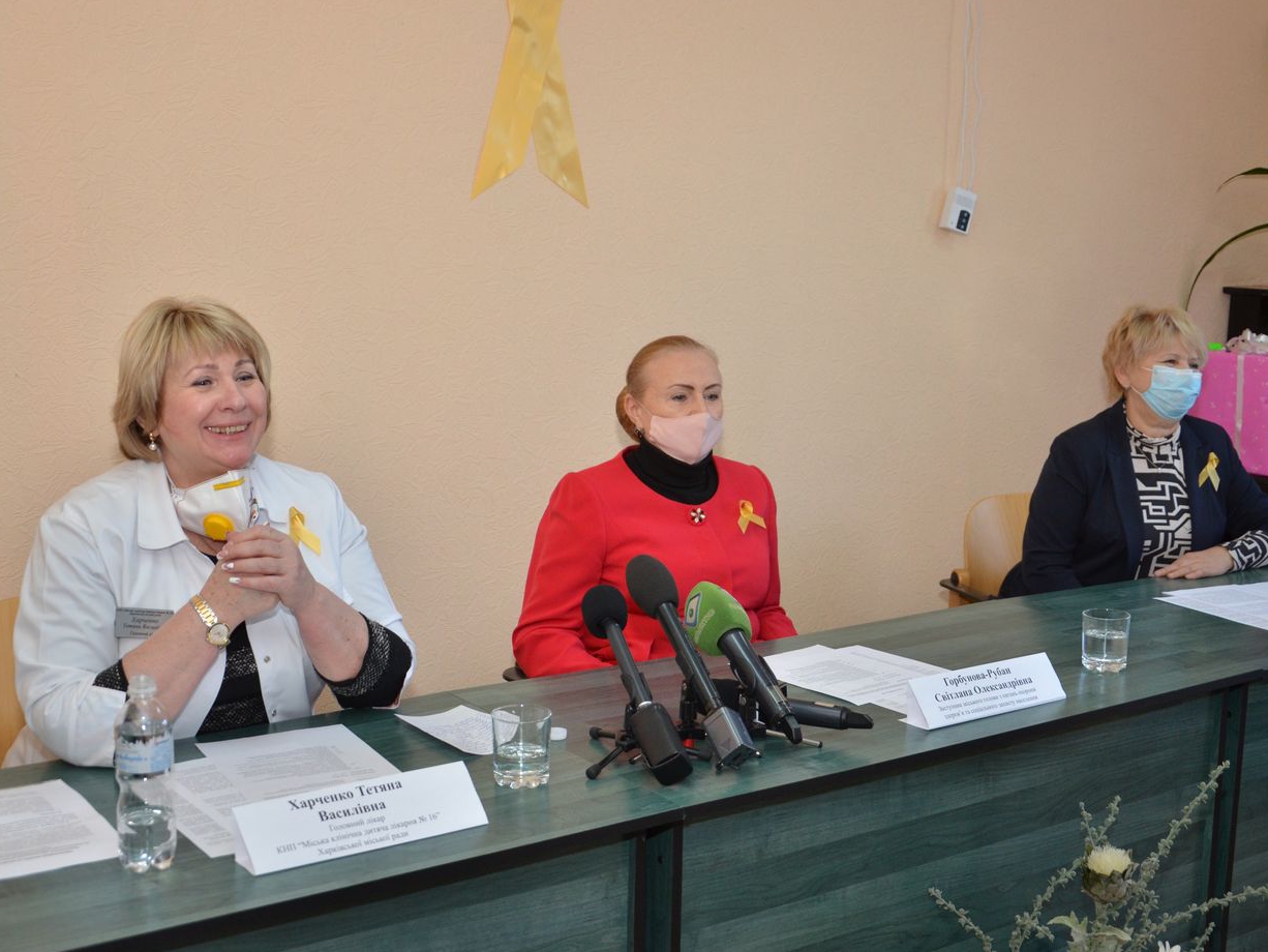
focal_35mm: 46
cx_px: 663
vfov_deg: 31.5
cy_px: 474
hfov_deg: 41.2
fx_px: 1685
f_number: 4
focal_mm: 28
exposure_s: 1/250
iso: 640
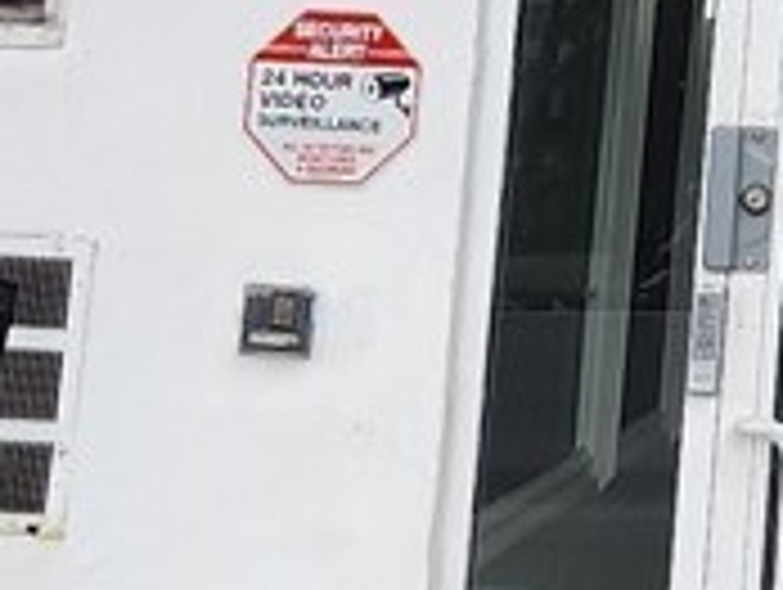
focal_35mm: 211
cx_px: 1138
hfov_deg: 9.1
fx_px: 4779
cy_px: -676
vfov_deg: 6.8
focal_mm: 6.4
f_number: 1.8
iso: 12
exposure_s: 1/266
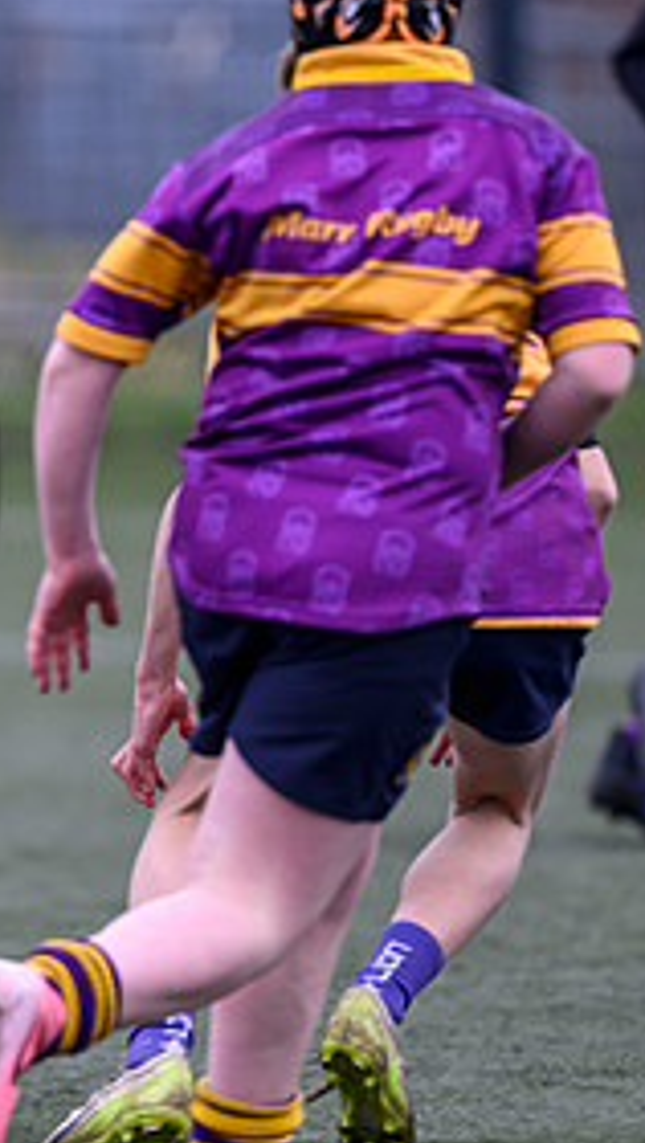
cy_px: 490
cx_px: -504
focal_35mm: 1005
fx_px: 30484
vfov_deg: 2.1
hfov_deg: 1.2
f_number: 3.5
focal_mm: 400
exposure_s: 1/1250
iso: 500
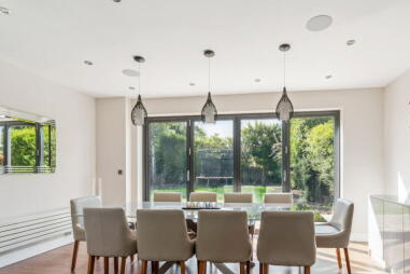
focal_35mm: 20
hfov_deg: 83.2
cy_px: 170
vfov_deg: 61.2
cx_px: 240
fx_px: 228
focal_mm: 16
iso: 640
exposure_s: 1/80
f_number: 5
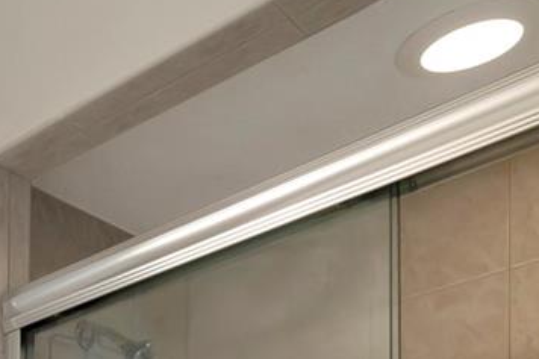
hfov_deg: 24.1
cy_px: 642
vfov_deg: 17.5
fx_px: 943
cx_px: -297
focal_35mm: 63
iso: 500
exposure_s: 1/30
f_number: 7.1
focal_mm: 14
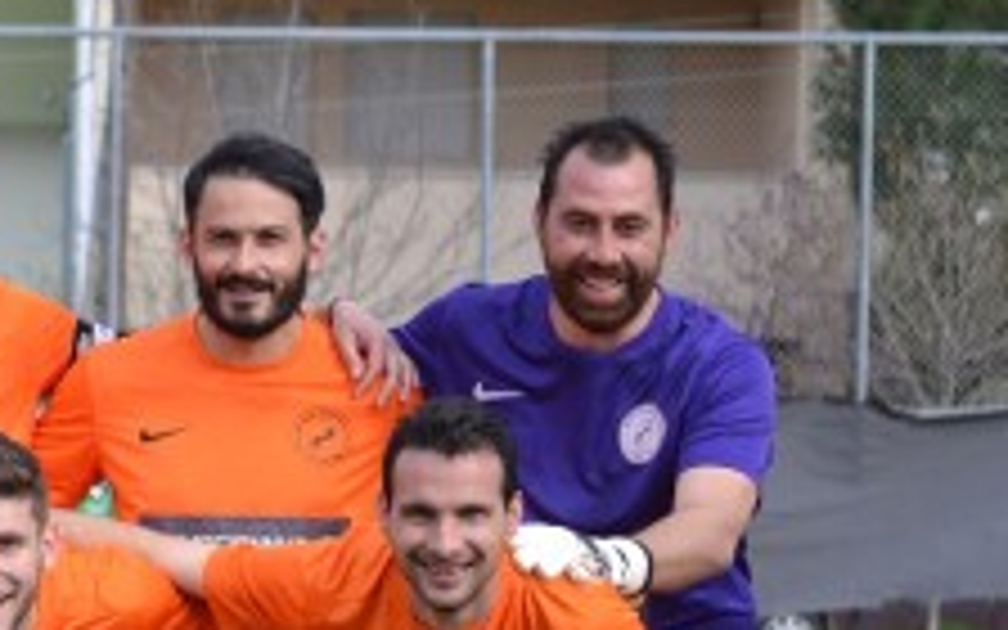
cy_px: 706
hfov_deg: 7.1
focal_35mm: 292
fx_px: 8035
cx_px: -382
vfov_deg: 4.5
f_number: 5
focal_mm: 65
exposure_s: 1/1250
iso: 400
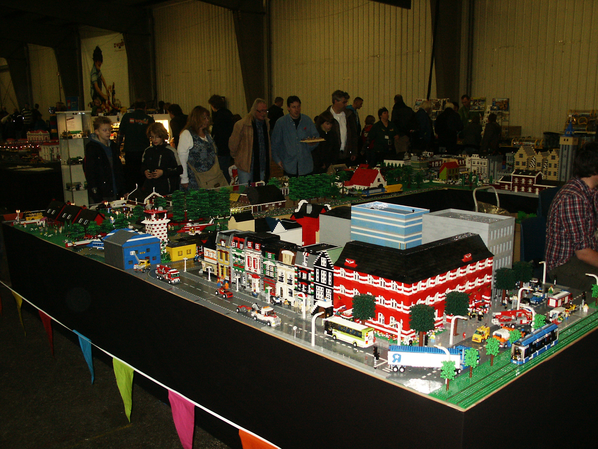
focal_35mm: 35
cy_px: 224
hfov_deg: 52.6
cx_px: 299
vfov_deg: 40.7
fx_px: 605
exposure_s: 1/45
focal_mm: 7.2
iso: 200
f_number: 3
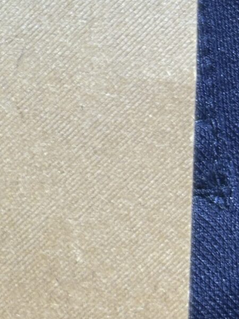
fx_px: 1022
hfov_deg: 12.3
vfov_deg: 17.5
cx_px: -187
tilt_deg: -59.0
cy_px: 42
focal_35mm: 111
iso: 64
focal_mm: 5.7
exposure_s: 1/50
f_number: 1.5
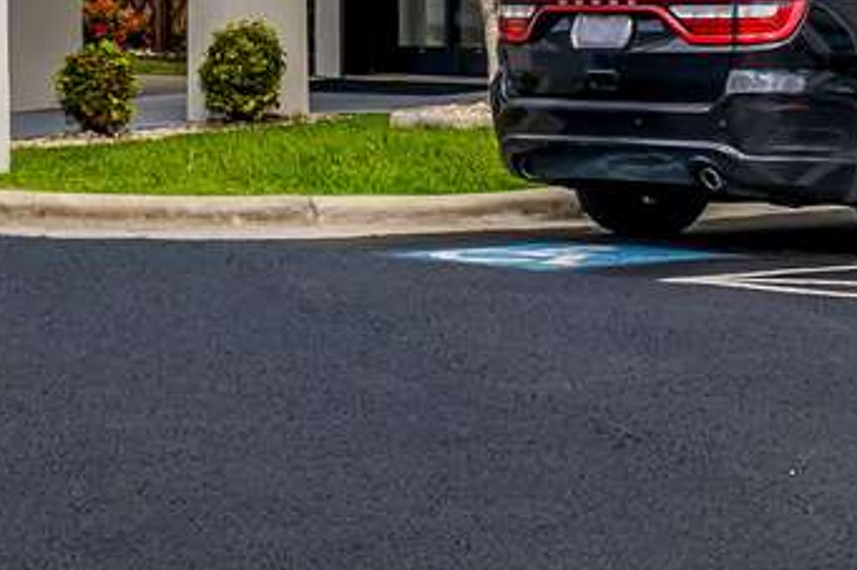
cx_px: -181
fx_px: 3664
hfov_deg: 13.0
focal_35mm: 154
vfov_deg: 8.8
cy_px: -78
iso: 200
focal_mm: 35
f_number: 8
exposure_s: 1/250
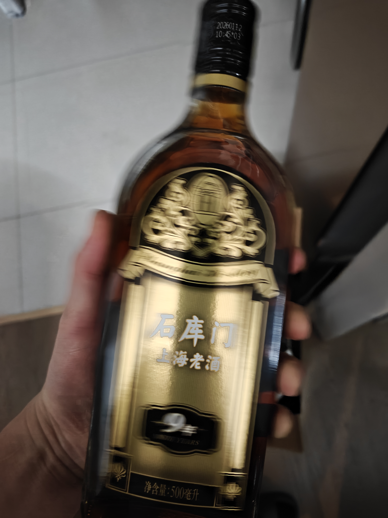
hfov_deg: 56.8
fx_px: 359
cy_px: 259
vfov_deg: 71.6
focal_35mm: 24
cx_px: 194
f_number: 1.8
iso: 1250
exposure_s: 1/20
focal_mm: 5.59
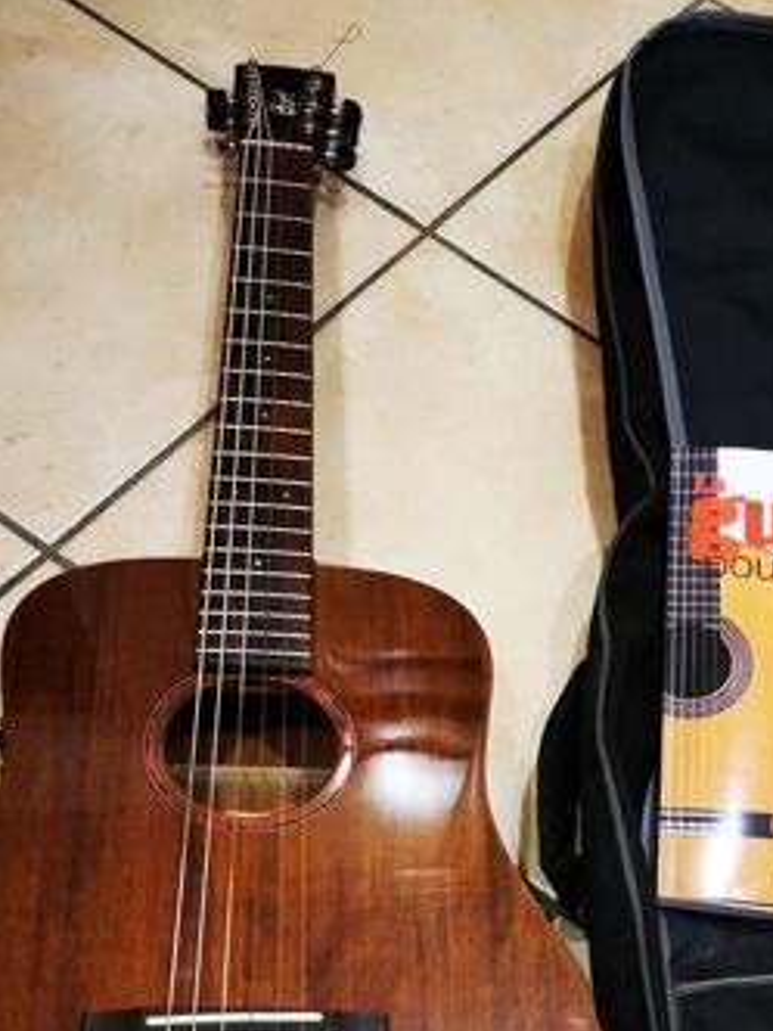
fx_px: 1548
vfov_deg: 35.1
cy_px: 888
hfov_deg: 27.6
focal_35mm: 52
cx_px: 593
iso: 400
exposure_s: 1/50
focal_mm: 5.58
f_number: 1.8
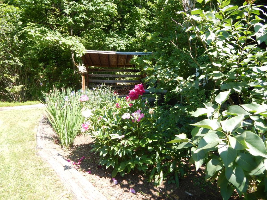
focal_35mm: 22
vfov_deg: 61.1
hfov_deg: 76.4
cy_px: 100
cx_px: 134
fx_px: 170
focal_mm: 4
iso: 125
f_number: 3
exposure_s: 1/320
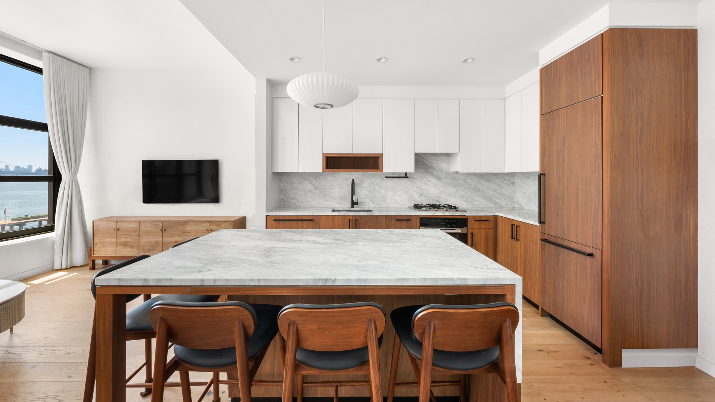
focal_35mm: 14
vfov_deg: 74.0
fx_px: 265
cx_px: 351
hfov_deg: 106.8
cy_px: 176
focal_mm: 13
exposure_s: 1/3
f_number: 20
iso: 800
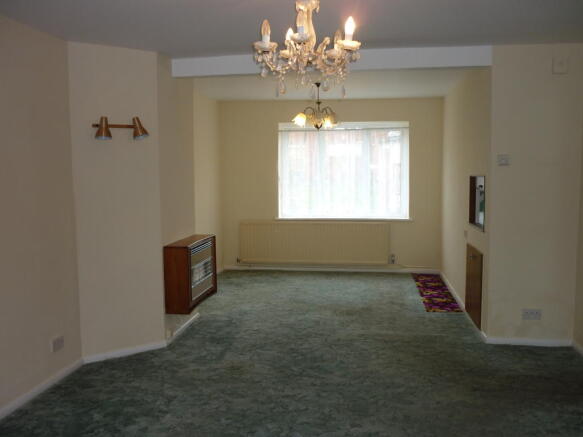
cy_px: 218
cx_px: 292
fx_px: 556
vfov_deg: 42.9
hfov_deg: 55.4
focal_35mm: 33
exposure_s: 1/30
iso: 100
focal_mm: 5.5
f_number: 2.8
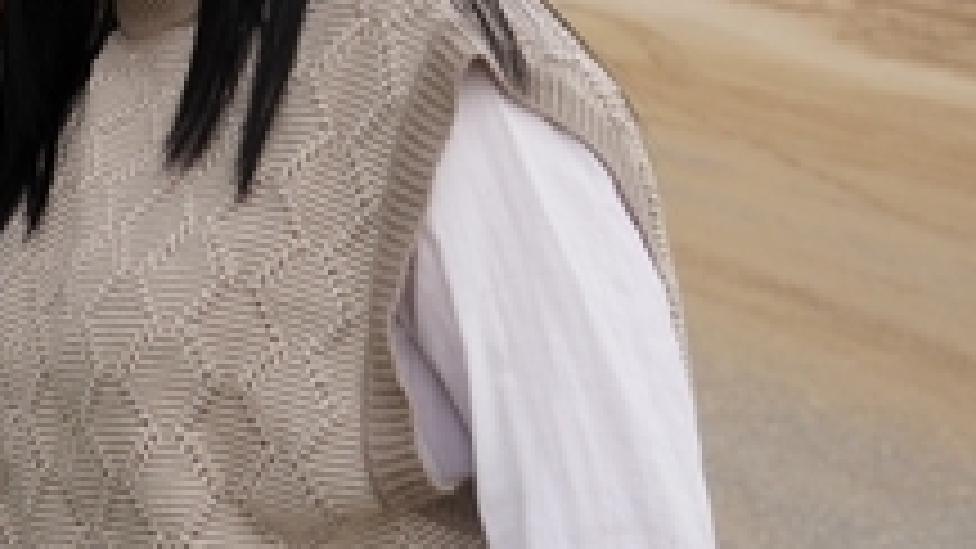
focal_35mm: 139
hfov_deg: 14.0
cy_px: -610
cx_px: -693
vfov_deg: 8.2
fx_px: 3597
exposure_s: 1/80
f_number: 5.6
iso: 100
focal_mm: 36
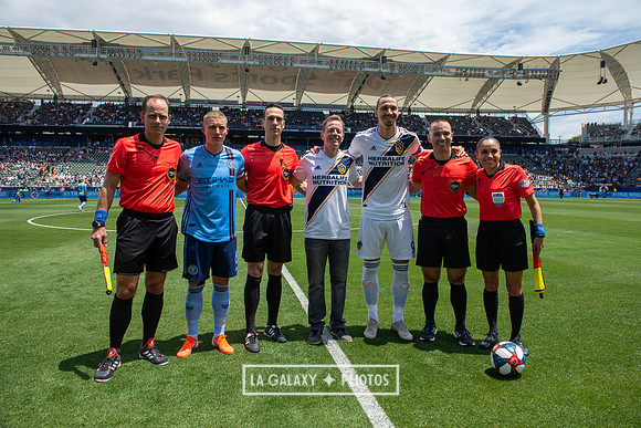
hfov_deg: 73.7
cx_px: 320
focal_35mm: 24
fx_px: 427
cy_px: 214
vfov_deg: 53.2
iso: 200
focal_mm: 24
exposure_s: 1/1000
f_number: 5.6
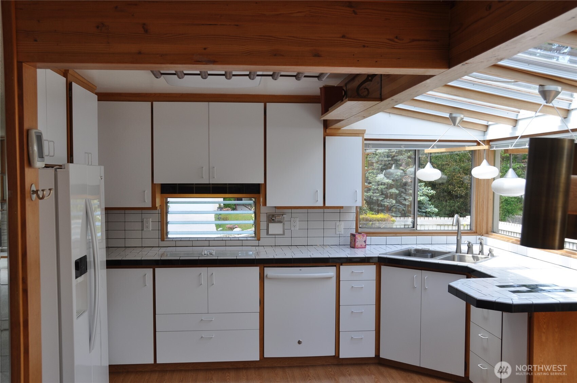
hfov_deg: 53.2
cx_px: 288
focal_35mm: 36
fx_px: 576
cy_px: 192
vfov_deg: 36.8
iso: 200
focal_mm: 24
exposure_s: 1/50
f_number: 7.1
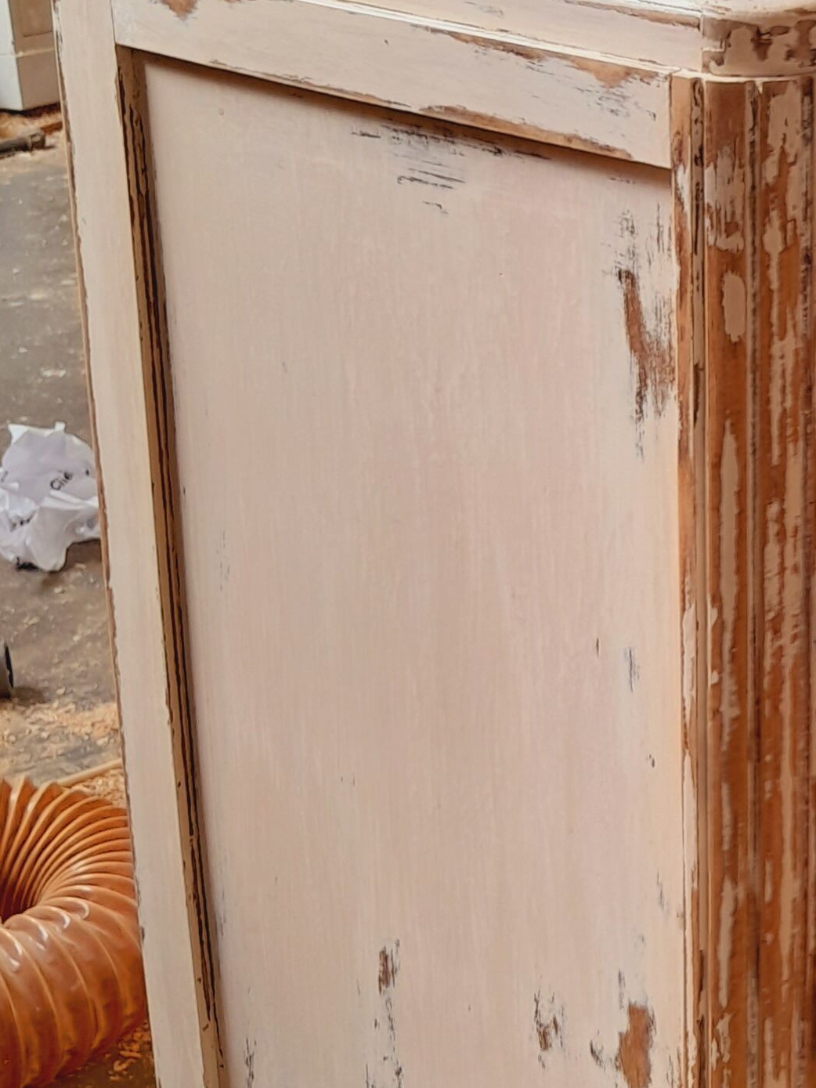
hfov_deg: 18.9
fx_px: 2263
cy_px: 497
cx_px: 1060
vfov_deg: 27.0
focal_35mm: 72
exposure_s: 1/30
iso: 40
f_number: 2
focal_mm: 4.6
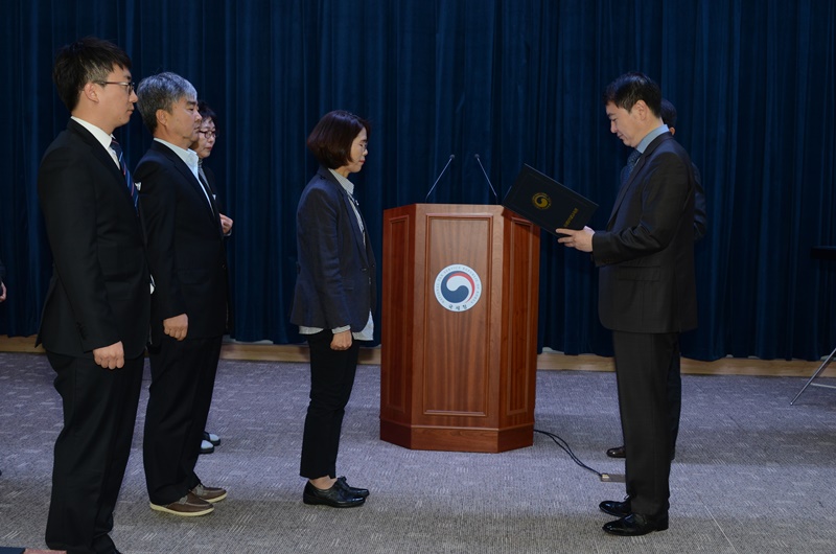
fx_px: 1008
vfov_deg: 30.7
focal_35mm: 44
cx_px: 418
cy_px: 277
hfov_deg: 45.0
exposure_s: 1/60
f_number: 6.3
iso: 500
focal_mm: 29
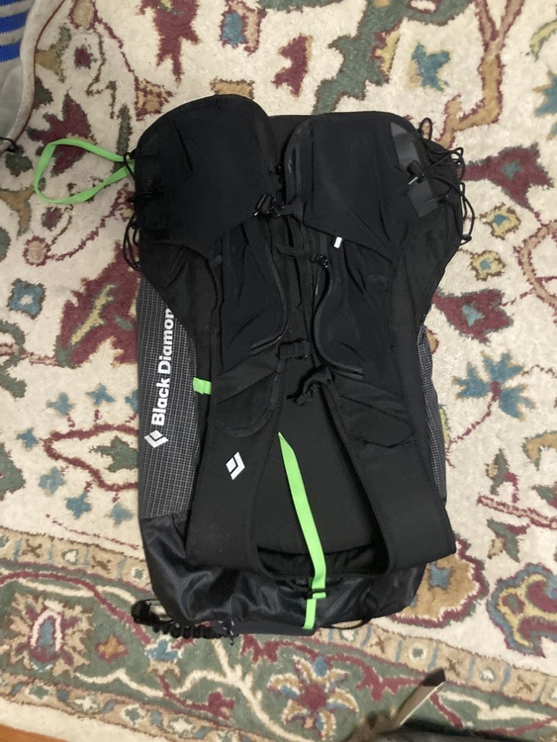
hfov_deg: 49.8
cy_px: 371
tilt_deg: -85.6
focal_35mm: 28
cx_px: 278
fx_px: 600
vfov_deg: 63.4
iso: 1600
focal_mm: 3.99
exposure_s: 1/16
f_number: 1.8
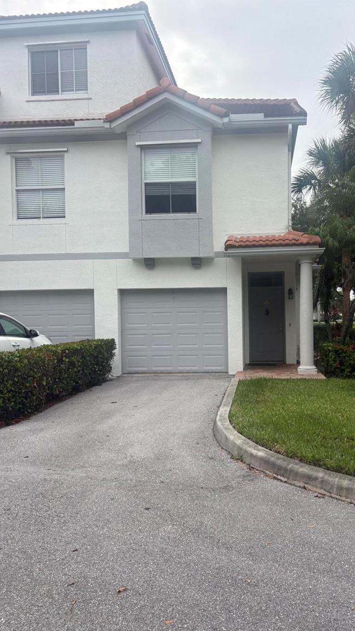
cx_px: 226
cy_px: 322
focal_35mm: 29
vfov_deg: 66.1
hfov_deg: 39.8
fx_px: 485
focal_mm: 5.96
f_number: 1.6
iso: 64
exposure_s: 1/1263
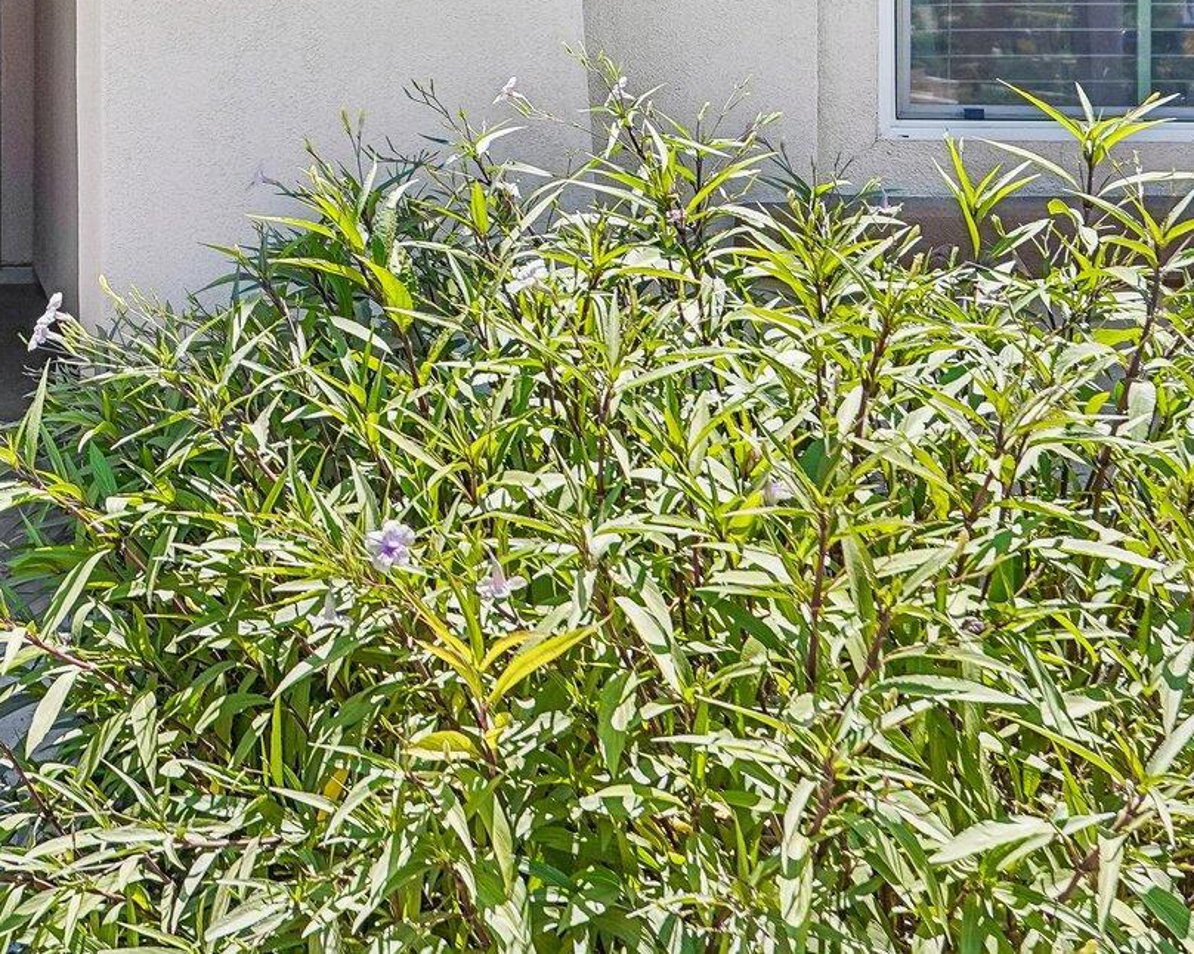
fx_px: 2438
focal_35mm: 69
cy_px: -52
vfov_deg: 21.2
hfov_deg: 24.4
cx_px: -312
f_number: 8
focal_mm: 29
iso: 400
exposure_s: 1/250
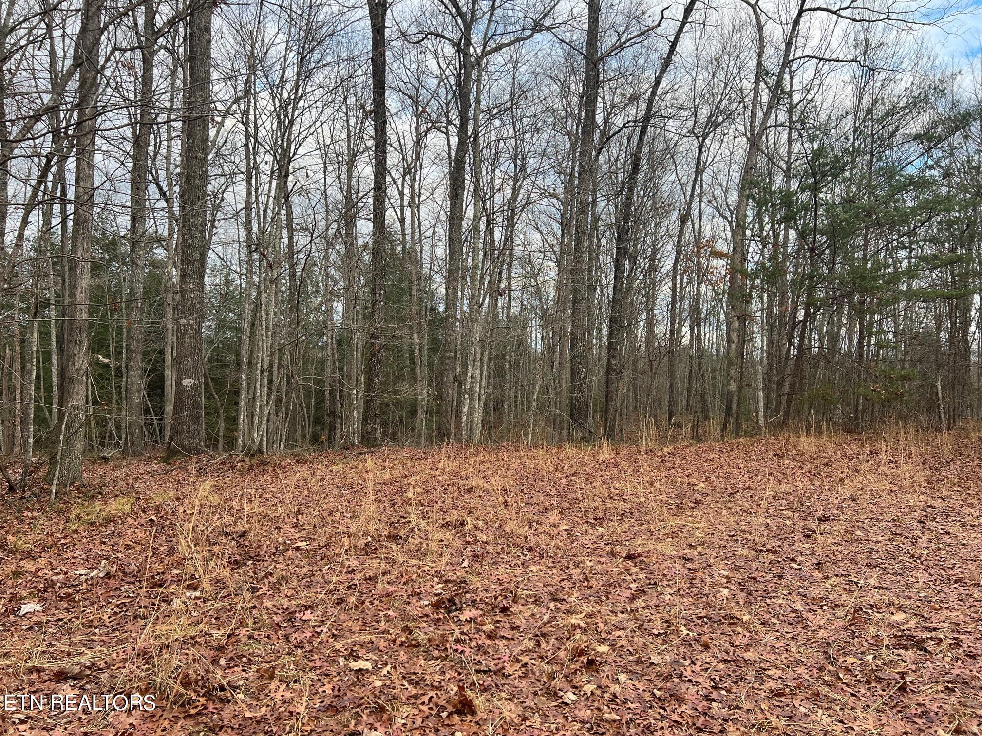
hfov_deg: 67.3
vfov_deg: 53.1
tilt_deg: +0.4
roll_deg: -2.5
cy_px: 368
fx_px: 738
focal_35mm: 26
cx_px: 491
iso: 50
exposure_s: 1/448
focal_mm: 5.7
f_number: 1.5
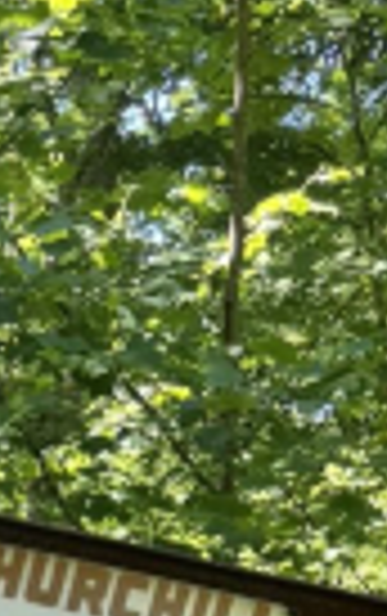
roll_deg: +0.8
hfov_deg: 9.9
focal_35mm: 124
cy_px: 1342
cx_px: -378
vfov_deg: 13.6
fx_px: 2086
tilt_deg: -15.9
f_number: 1.78
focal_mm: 6.76
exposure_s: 1/121
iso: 64
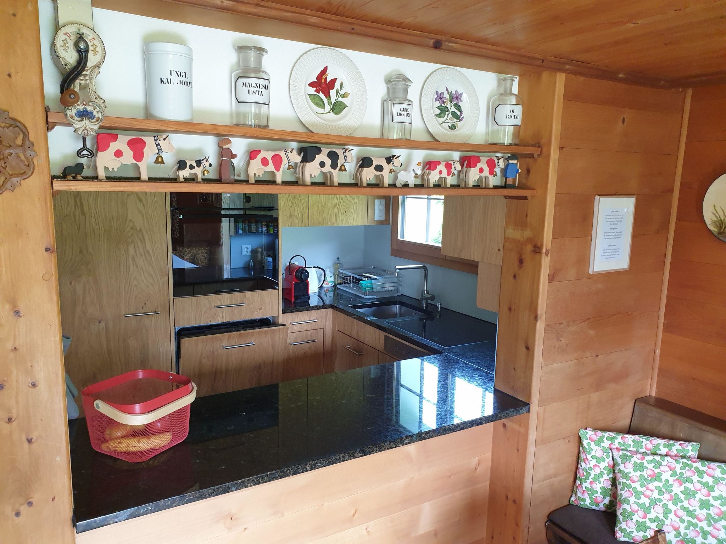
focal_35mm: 26
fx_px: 545
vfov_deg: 53.1
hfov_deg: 67.3
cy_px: 272
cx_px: 363
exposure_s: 1/100
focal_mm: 4.3
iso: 320
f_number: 2.4
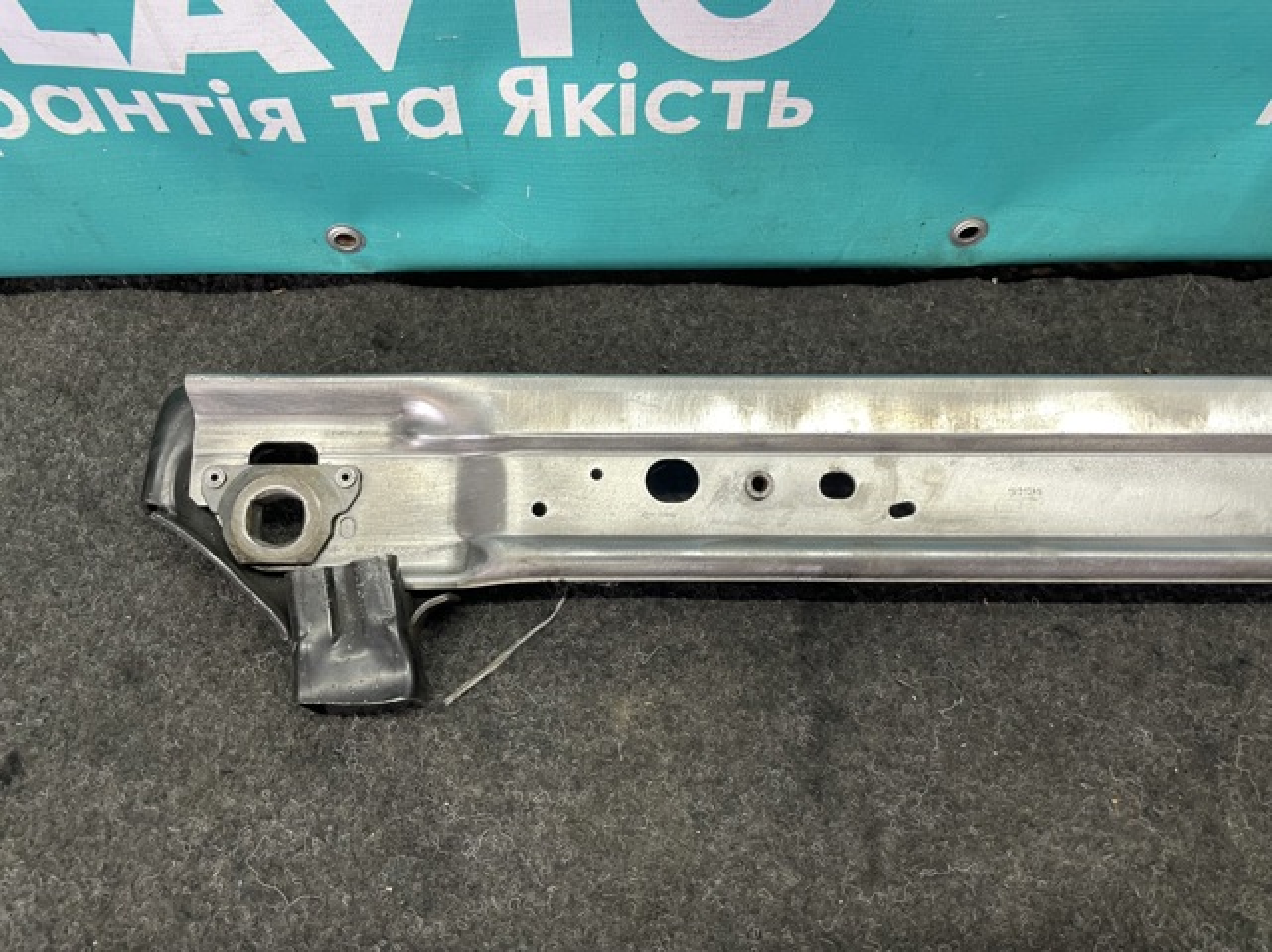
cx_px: 636
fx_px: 955
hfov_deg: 67.3
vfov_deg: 53.0
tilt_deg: -64.7
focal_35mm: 26
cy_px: 476
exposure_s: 1/50
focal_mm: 4.2
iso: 100
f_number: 1.6
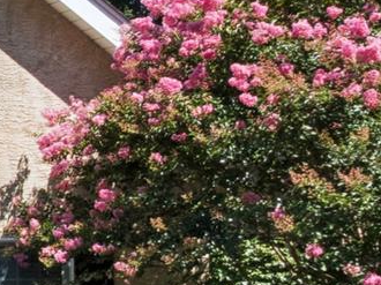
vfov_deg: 9.9
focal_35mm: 149
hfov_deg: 10.0
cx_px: -763
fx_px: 1639
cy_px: 242
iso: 100
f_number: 9
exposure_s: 1/13
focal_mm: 12.3
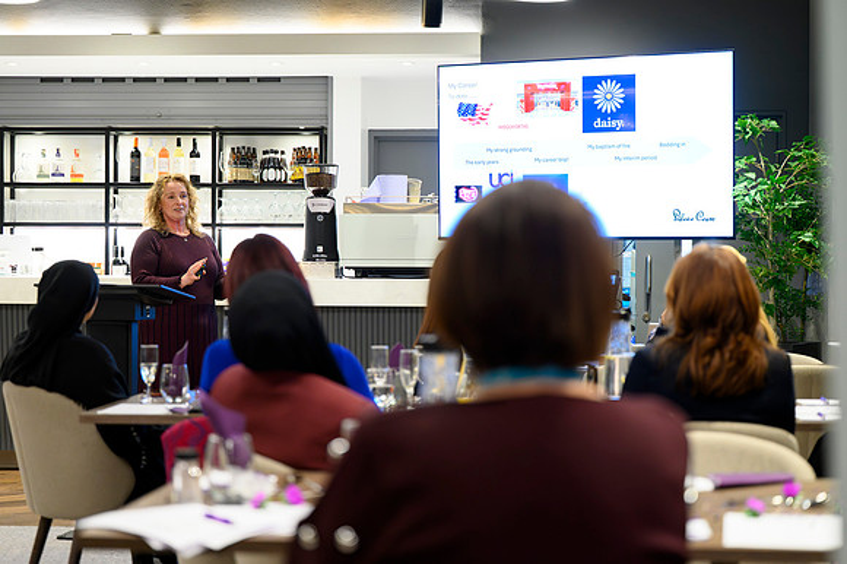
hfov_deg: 28.7
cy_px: 282
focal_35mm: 70
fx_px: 1658
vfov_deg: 19.3
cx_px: 424
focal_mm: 70
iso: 3200
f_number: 2.8
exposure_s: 1/200
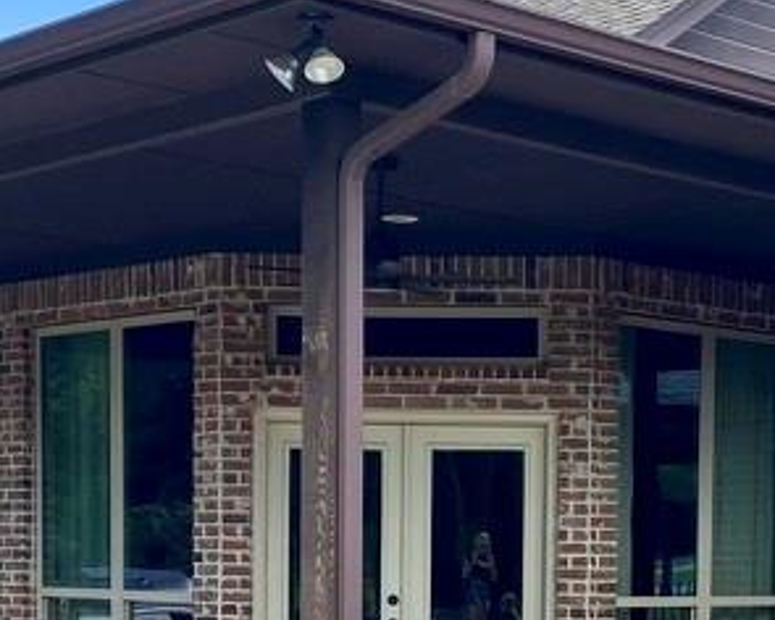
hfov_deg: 21.7
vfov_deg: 16.9
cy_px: 686
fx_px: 2018
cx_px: 502
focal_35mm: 88
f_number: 1.8
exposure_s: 1/1316
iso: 32
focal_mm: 4.25
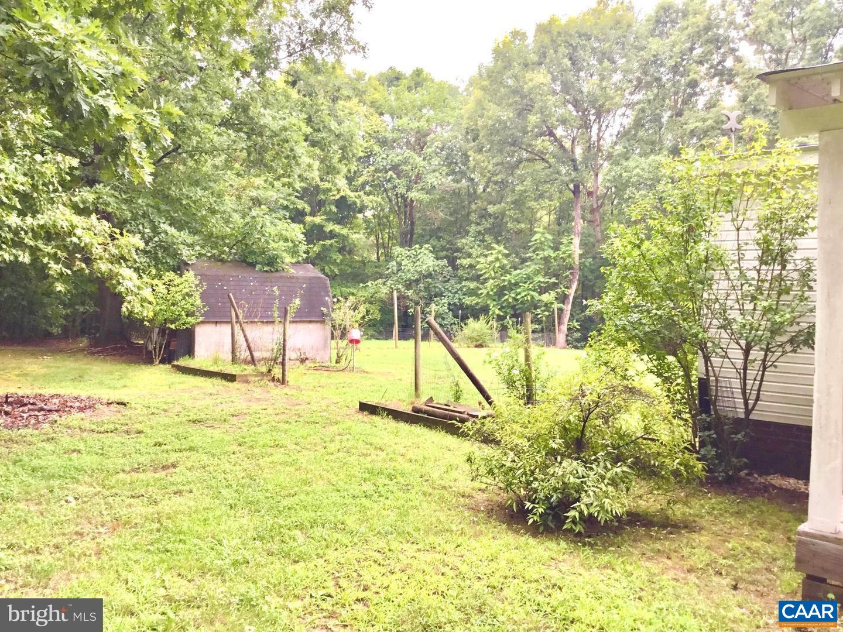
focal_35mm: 31
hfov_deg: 58.4
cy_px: 316
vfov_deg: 45.4
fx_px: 755
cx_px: 422
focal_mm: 3.3
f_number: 2.4
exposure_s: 1/120
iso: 40
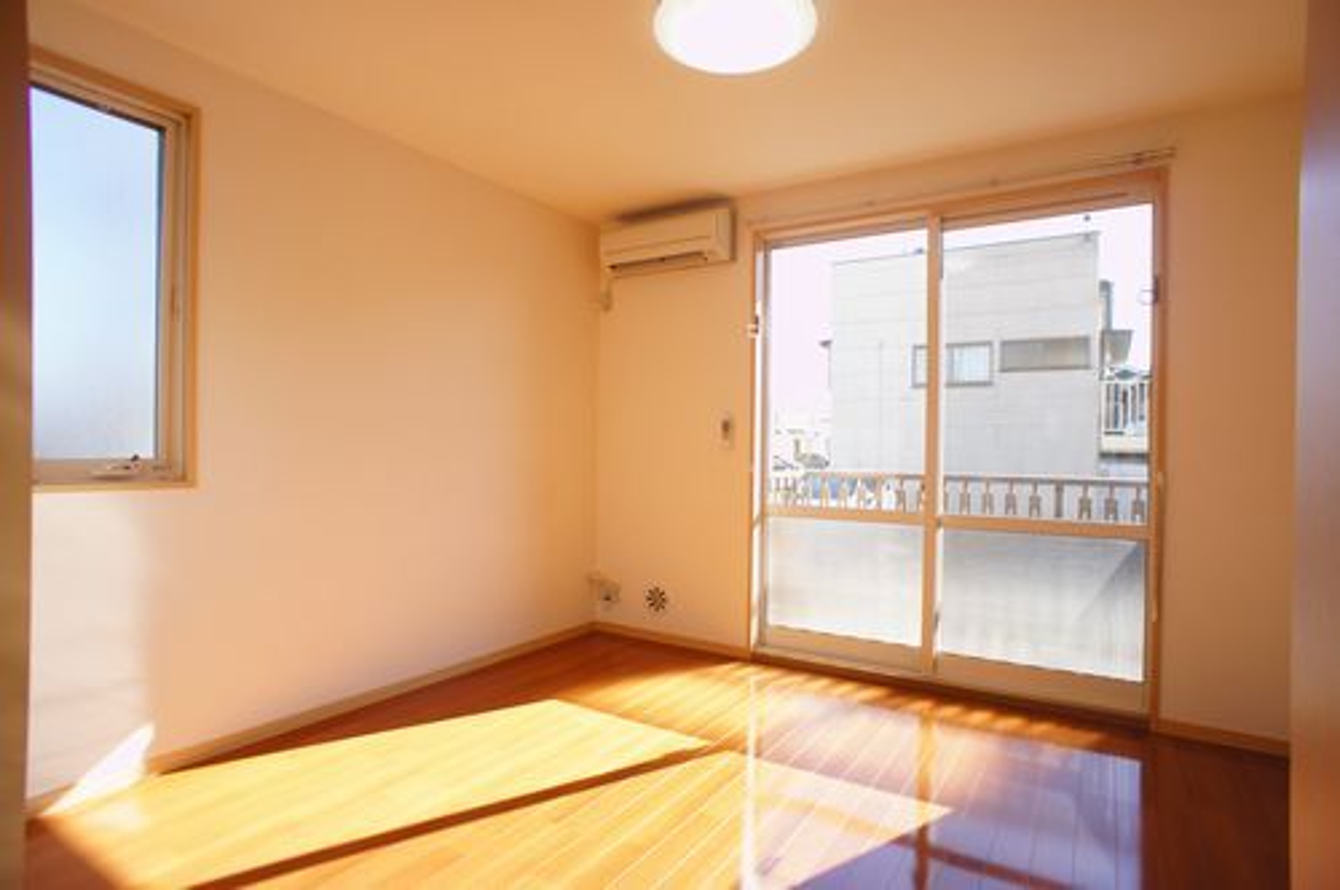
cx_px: 670
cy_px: 445
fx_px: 892
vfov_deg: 53.0
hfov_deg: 73.8
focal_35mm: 24
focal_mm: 16
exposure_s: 1/80
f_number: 5
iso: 200
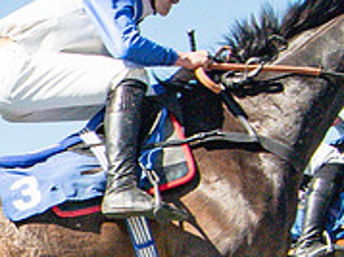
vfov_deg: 10.2
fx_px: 1430
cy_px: 260
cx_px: -181
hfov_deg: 12.9
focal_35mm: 144
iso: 400
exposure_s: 1/1600
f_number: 10
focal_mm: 20
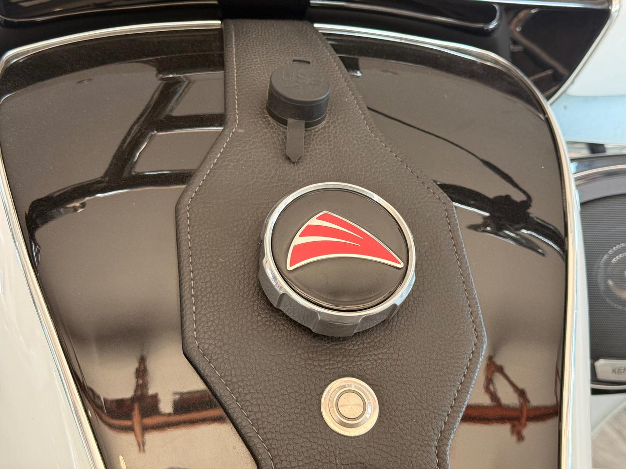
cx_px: 313
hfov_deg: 39.7
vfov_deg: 30.3
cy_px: 234
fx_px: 868
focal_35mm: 48
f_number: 1.78
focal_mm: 6.76
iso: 125
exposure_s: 1/60
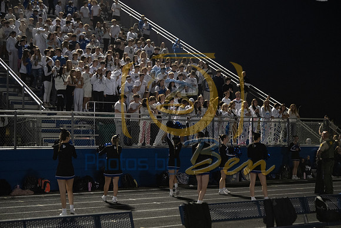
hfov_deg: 28.8
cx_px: 170
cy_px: 114
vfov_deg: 19.5
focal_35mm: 70
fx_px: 663
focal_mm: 70
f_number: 2.8
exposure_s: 1/400
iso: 3200
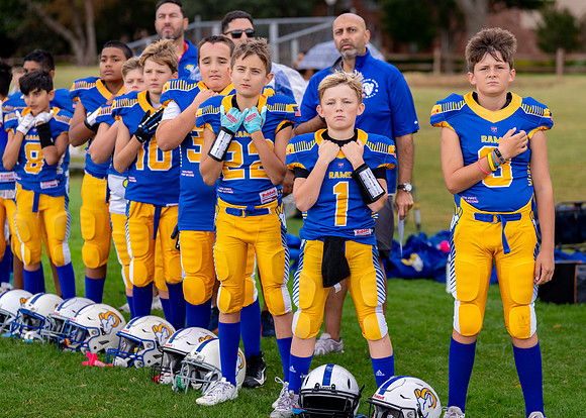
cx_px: 321
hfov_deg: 18.6
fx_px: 1789
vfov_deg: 13.3
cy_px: 210
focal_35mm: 108
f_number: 2.8
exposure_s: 1/1250
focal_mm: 98
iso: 500
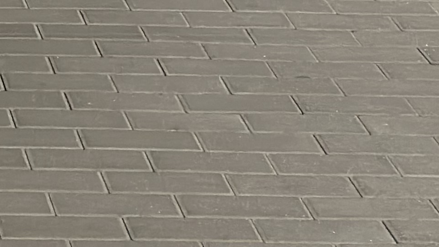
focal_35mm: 220
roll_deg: +1.5
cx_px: -448
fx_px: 2561
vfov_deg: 5.3
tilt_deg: -6.9
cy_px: -444
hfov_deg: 9.2
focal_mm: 6.86
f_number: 1.78
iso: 250
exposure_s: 1/50
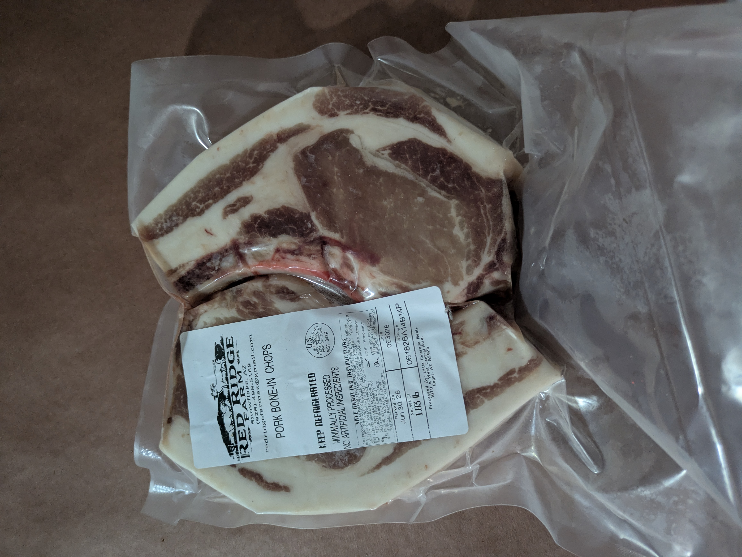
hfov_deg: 69.4
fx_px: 536
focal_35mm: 25
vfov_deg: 54.9
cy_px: 278
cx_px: 371
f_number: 1.89
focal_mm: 5.43
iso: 1178
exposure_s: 1/25
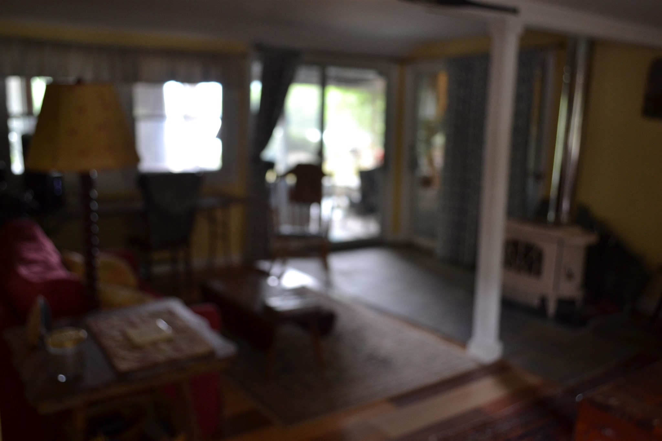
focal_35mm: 33
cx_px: 331
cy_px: 220
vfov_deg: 40.0
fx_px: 607
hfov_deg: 57.2
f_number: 3.8
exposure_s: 1/15
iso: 400
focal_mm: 22
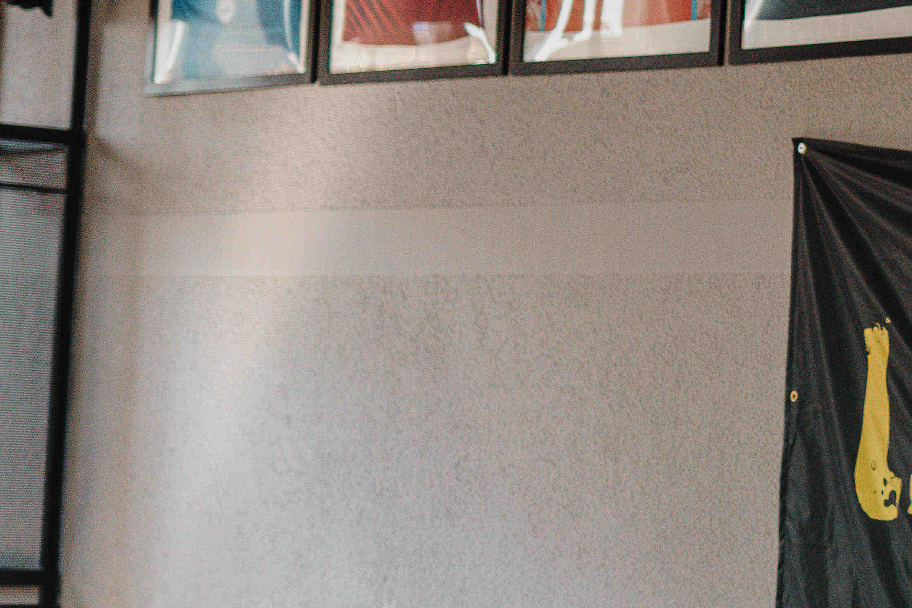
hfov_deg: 14.6
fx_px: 3419
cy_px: 93
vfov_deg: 10.1
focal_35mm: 135
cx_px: 1137
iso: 1600
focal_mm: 50
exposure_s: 1/800
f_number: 1.8
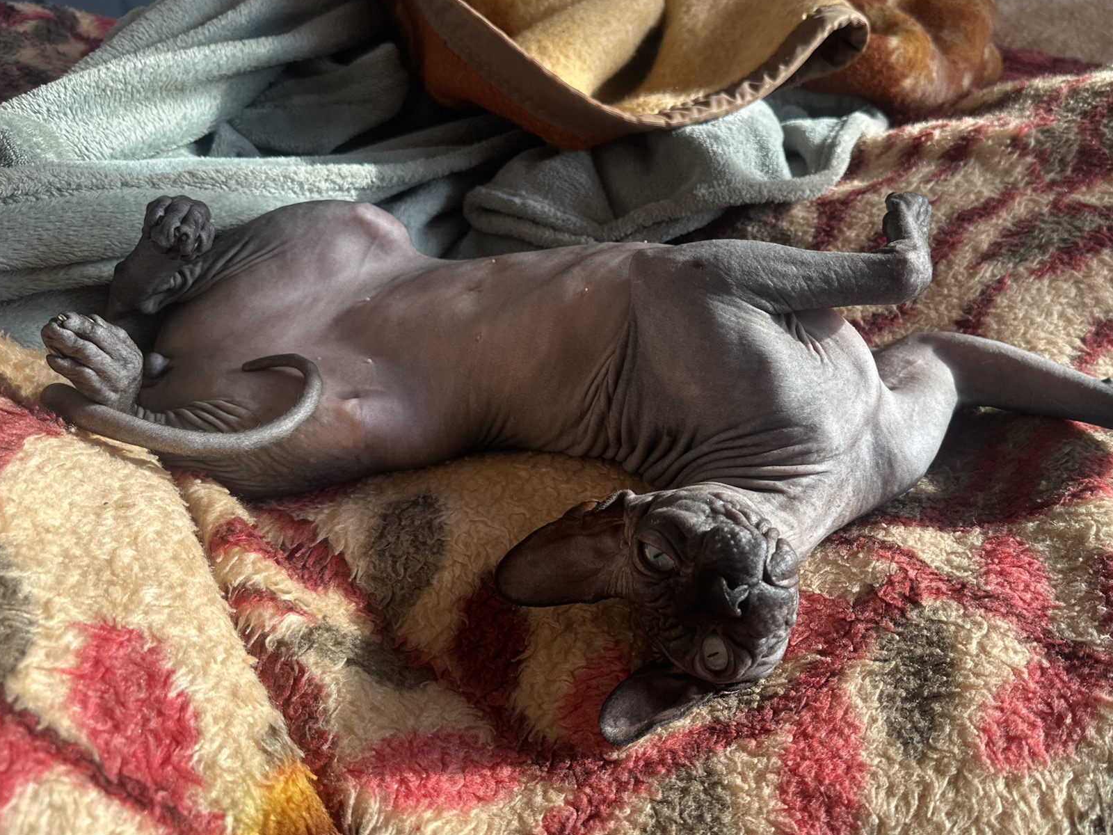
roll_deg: +5.9
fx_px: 965
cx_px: 656
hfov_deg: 59.6
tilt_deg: -34.8
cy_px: 414
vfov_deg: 46.8
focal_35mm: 30
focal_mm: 6.86
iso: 80
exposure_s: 1/121
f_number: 1.78
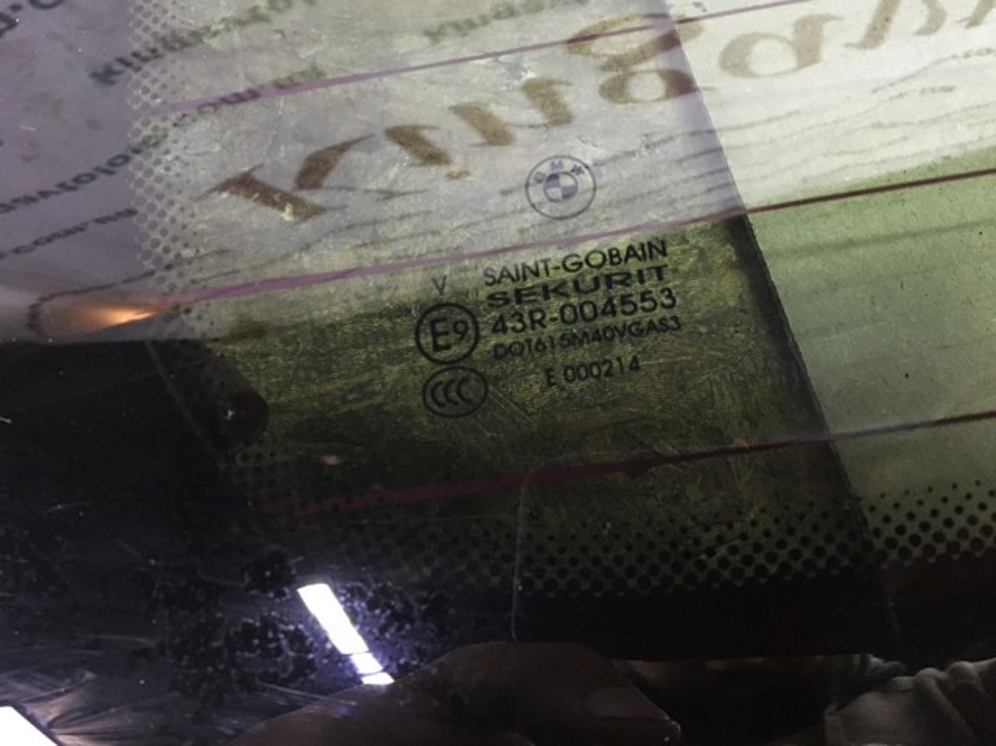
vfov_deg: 48.2
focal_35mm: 29
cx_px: 498
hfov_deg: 61.7
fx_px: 834
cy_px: 373
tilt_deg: -65.8
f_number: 2.2
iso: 200
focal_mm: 4.15
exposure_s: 1/17
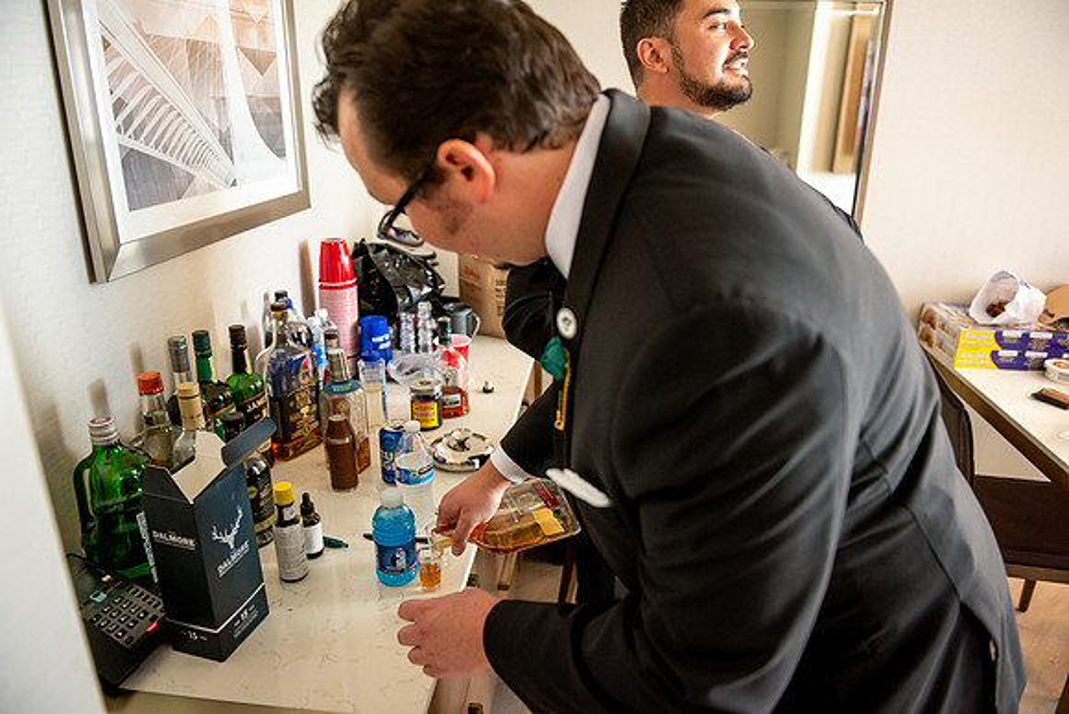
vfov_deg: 49.6
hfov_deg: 69.4
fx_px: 772
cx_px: 534
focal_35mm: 26
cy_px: 357
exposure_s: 1/50
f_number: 2.8
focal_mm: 26
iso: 1250
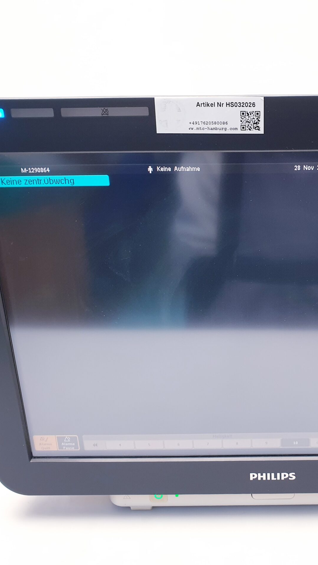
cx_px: 274
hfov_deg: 30.1
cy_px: 284
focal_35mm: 38
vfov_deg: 52.8
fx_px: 570
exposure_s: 1/50
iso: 125
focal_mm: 4.3
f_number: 2.4
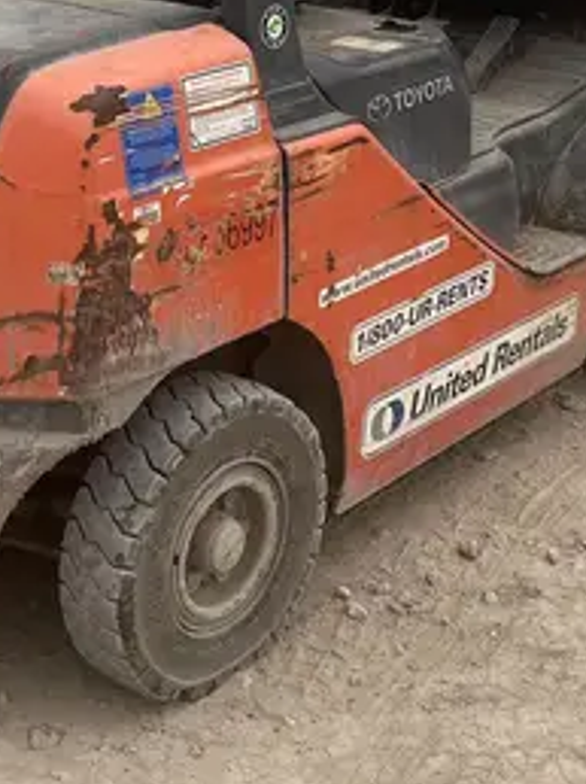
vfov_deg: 25.2
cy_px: 26
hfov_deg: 19.9
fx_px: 1673
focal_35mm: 74
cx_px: 304
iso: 40
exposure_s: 1/264
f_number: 1.6
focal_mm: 5.1
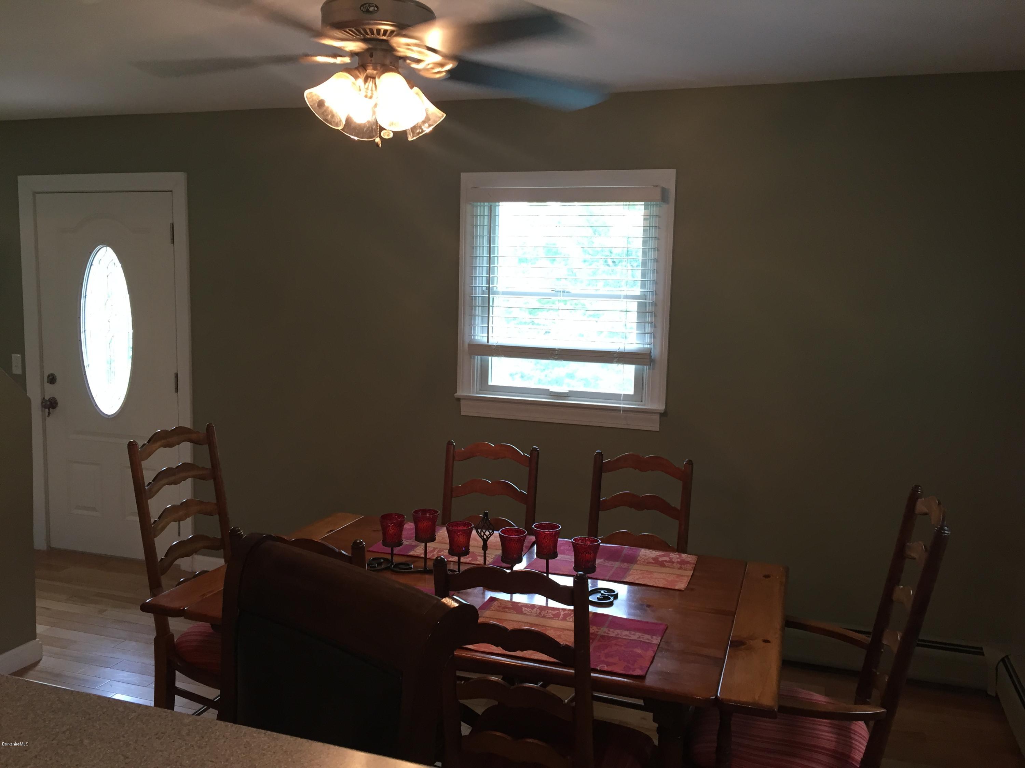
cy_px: 384
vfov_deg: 48.2
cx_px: 512
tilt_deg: -6.4
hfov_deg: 61.7
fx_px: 859
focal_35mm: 29
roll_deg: -2.0
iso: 80
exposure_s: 1/30
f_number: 2.2
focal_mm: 4.15
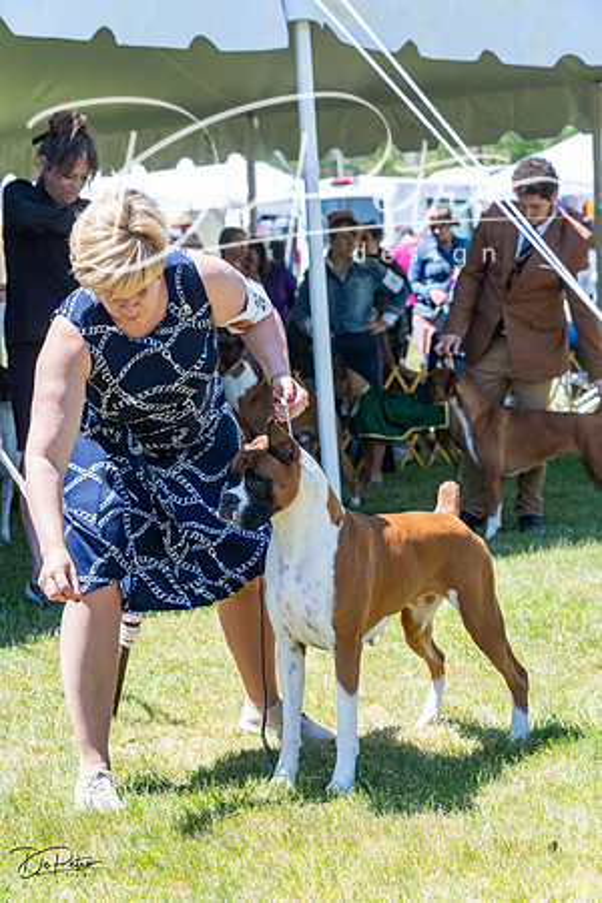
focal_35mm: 90
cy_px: 452
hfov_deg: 15.2
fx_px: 2257
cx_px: 301
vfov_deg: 22.6
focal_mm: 90
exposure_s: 1/1600
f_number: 7.1
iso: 1600
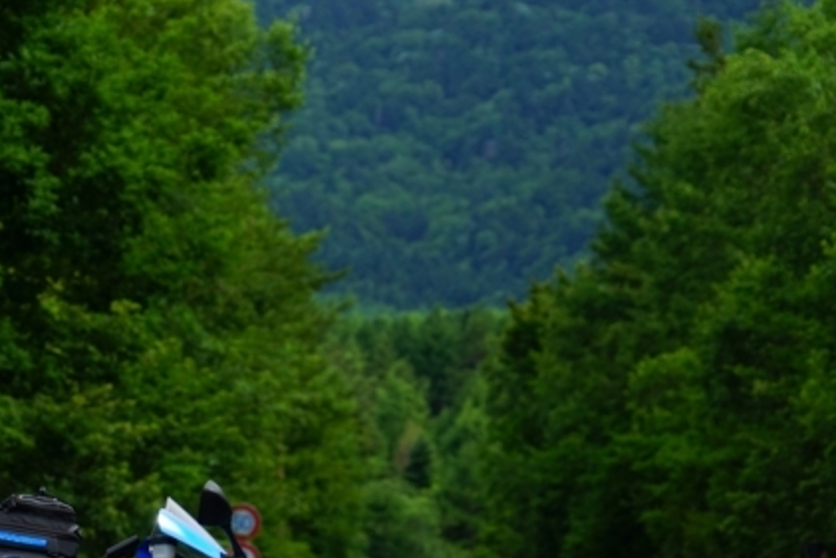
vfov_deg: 5.2
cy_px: 524
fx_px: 6132
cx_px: 149
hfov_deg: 7.8
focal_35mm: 264
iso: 100
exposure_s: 1/200
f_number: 8
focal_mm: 139
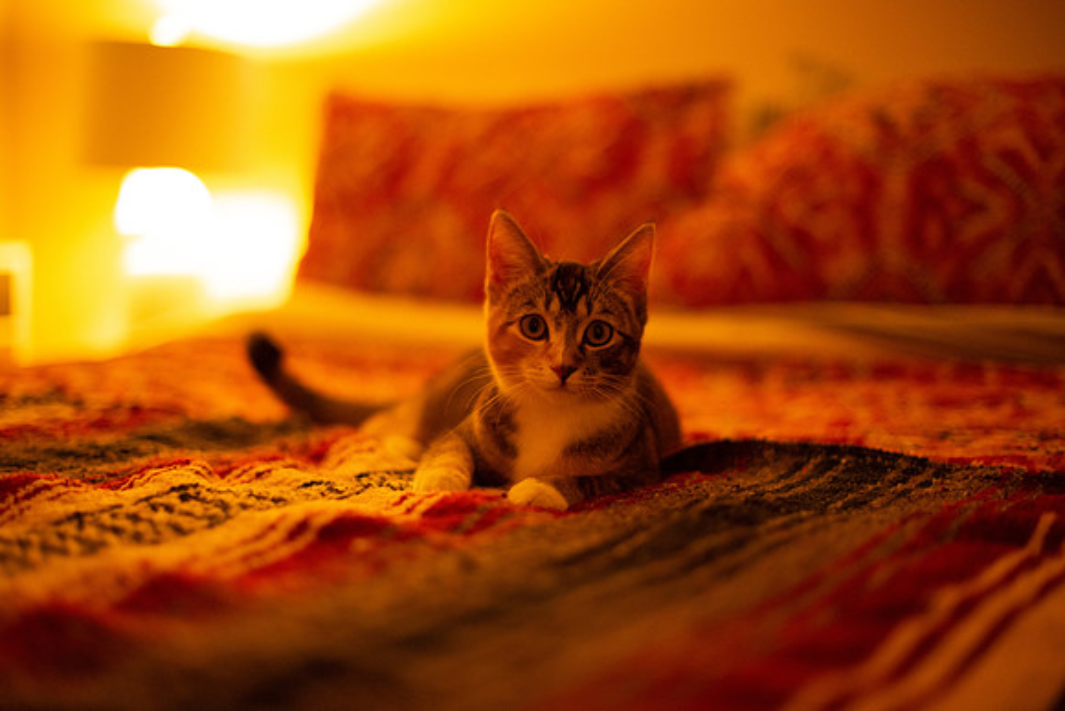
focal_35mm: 50
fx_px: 1479
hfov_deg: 39.6
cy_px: 356
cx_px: 532
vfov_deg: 27.0
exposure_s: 1/60
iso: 2500
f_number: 1.4
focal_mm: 50
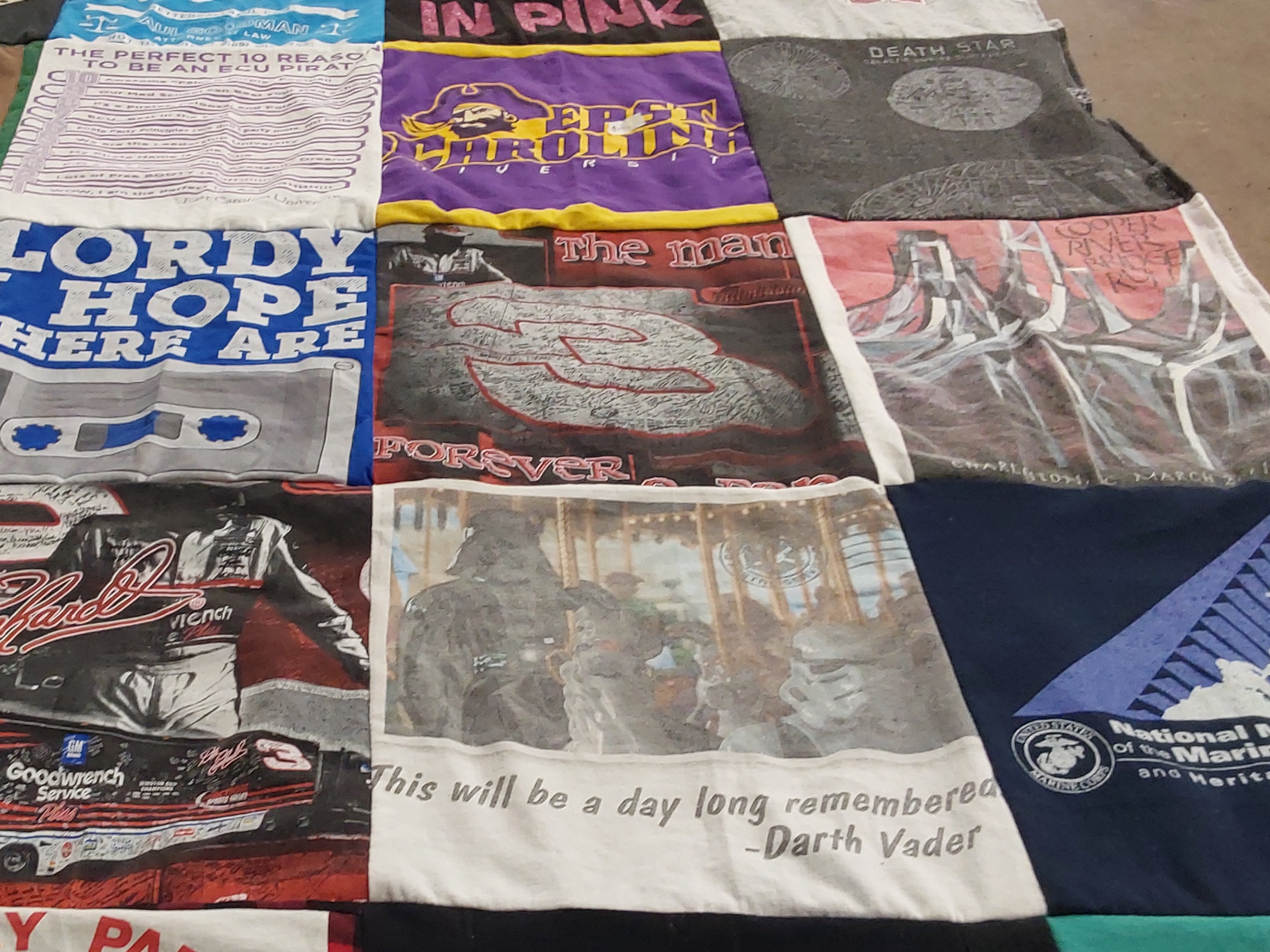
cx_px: 364
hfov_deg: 42.9
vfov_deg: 33.5
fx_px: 1578
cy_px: 551
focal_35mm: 43
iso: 100
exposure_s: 1/60
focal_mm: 2.91
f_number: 1.9
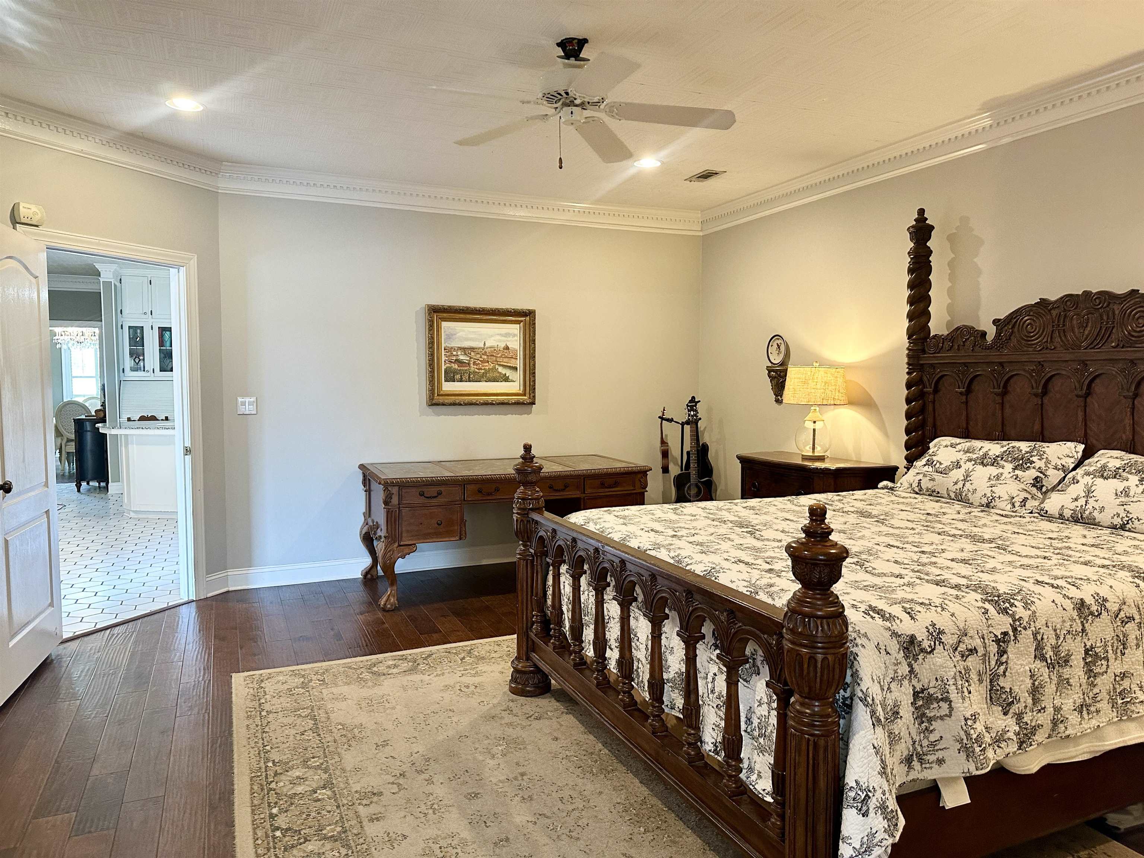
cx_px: 572
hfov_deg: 71.6
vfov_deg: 56.8
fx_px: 793
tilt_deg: -3.3
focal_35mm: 24
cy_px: 429
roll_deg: +0.4
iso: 250
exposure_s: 1/60
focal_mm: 6.86
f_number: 1.78
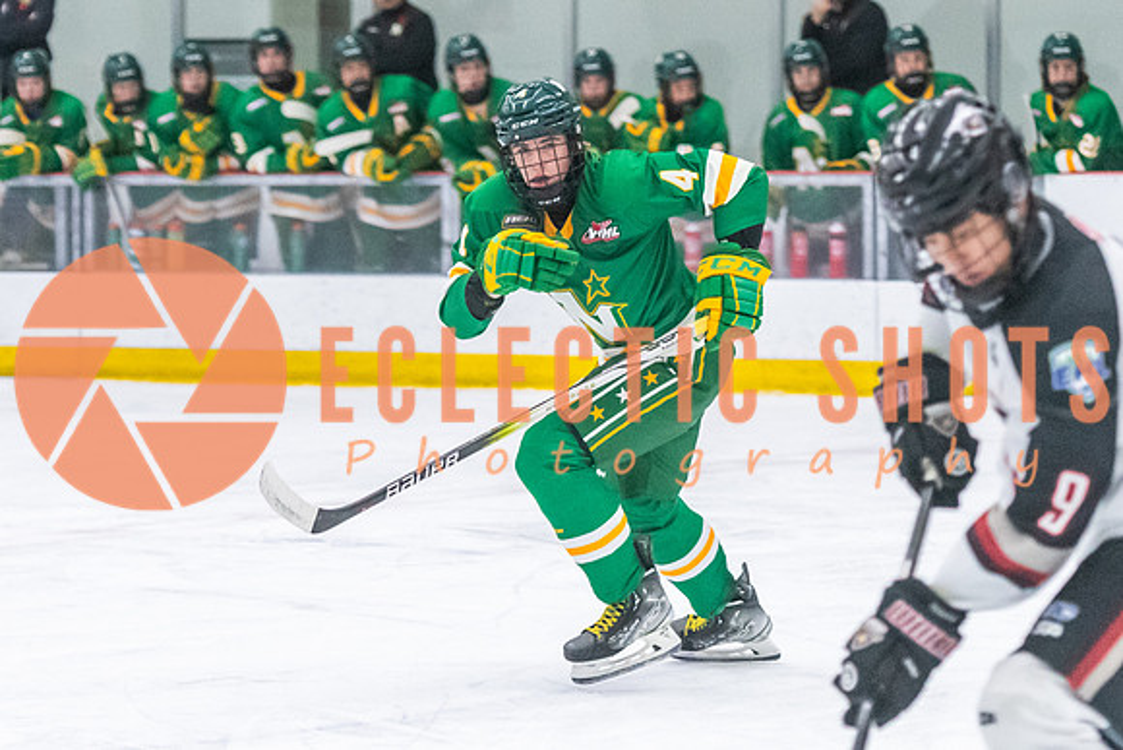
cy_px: 375
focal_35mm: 216
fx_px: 6753
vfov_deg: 6.4
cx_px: 609
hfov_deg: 9.5
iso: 4000
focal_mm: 98
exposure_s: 1/800
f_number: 2.8
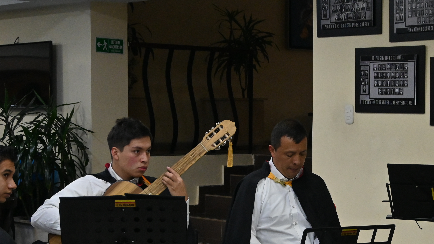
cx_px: 241
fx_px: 1058
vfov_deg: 13.1
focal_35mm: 92
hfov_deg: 23.2
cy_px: 217
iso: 1600
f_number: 5
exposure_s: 1/160
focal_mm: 33
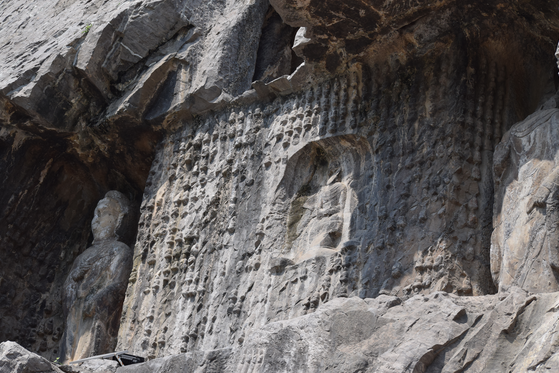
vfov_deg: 16.4
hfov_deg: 24.3
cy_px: 188
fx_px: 1297
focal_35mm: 84
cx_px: 278
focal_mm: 55
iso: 400
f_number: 6.3
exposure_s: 1/1600
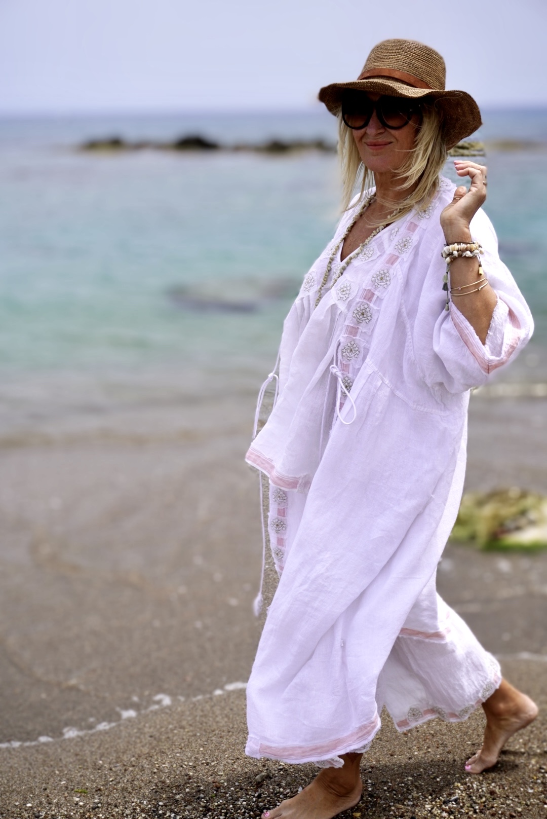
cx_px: 274
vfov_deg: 46.4
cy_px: 410
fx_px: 956
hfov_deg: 31.9
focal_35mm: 42
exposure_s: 1/1000
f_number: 5.6
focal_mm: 28
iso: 100
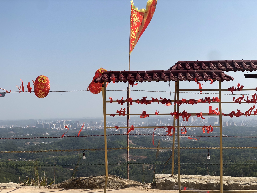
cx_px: 128
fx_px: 386
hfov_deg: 36.8
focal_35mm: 52
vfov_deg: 28.0
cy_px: 96
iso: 16
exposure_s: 1/1548
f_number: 2.4
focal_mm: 6
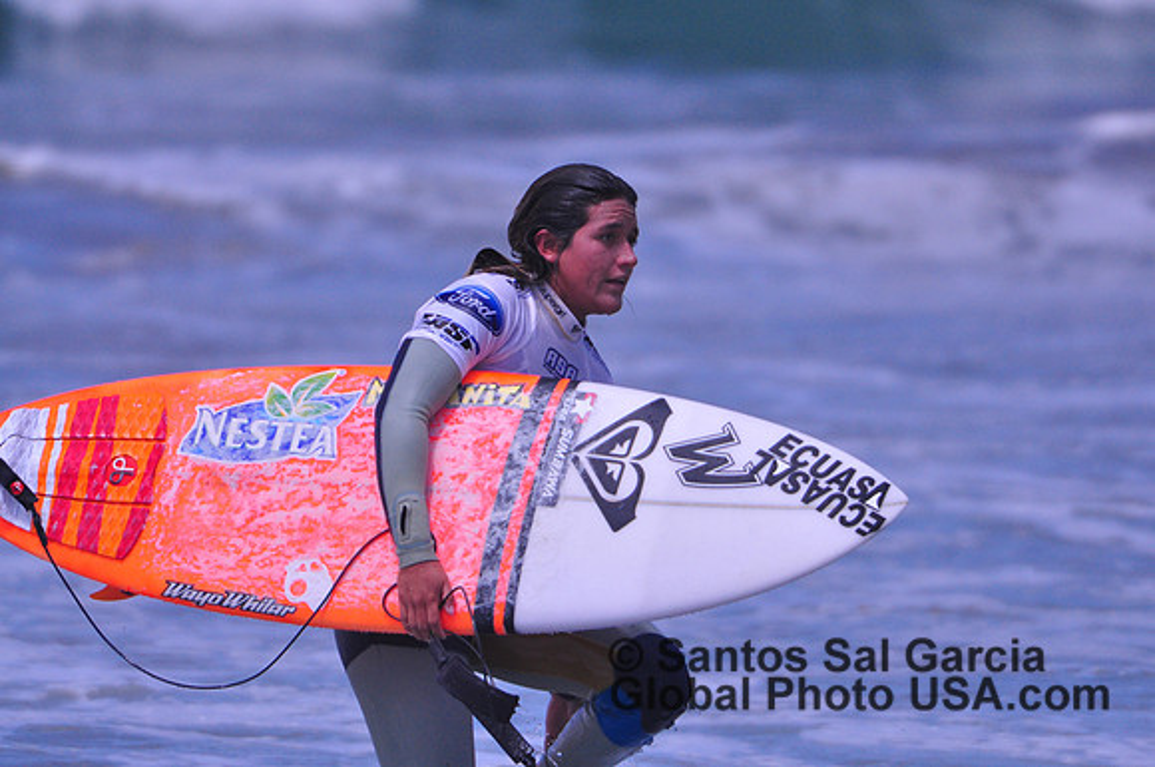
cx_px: 578
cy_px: 384
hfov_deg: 2.5
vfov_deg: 1.7
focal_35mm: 825
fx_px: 26432
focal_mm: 550
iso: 640
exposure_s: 1/4000
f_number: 5.6
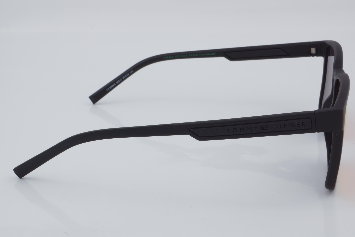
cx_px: 178
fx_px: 740
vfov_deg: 18.2
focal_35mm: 75
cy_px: 118
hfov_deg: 27.0
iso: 100
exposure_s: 1/4
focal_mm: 50
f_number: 32
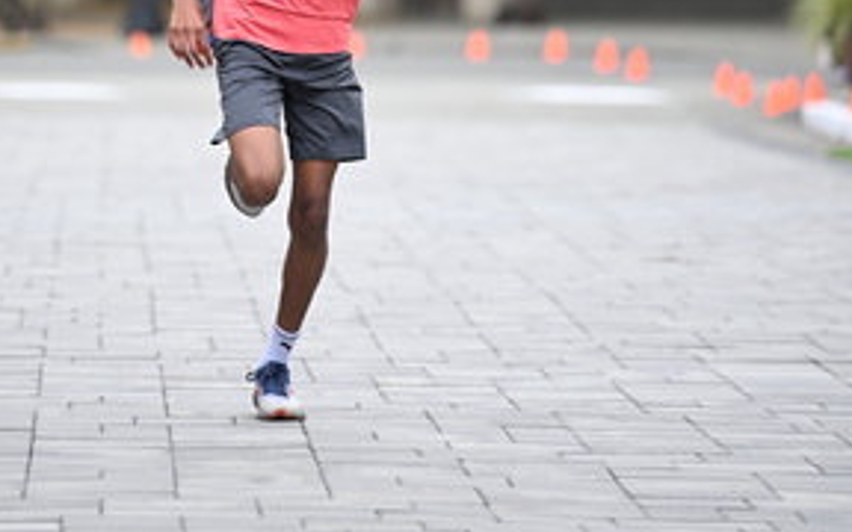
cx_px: 354
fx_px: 9056
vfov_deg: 3.4
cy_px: -115
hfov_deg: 5.4
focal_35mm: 390
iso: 640
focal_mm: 200
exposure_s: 1/2000
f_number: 2.8
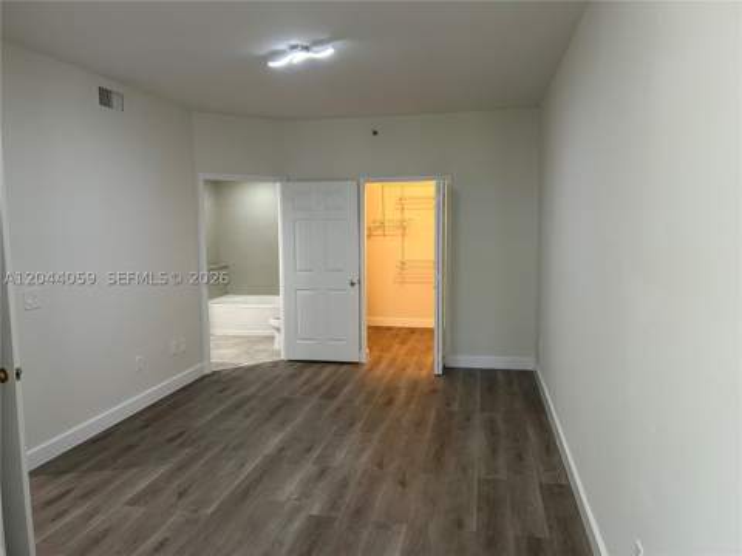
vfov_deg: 53.1
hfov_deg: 67.3
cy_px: 278
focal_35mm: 26
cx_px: 371
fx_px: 557
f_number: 1.5
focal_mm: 5.7
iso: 125
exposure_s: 1/60
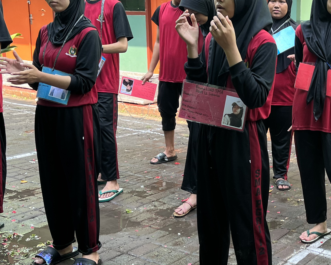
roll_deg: -0.8
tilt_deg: -11.7
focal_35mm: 63
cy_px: 131
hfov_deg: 29.1
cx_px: 283
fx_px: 617
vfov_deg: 24.2
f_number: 1.6
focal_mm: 5.1
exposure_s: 1/133
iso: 32
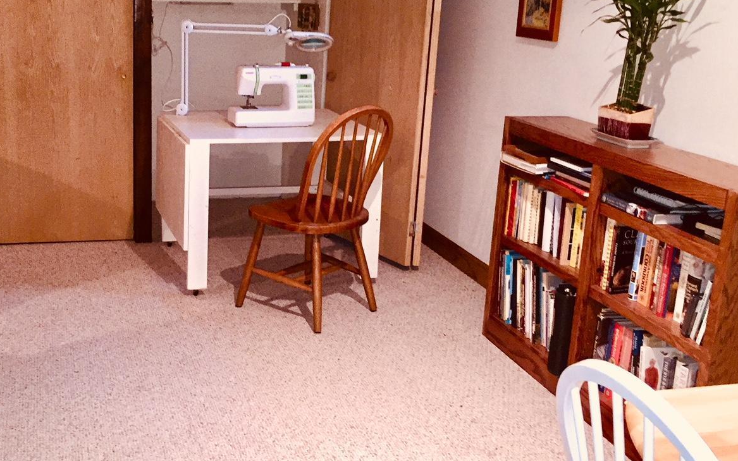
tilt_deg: -15.0
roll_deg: -0.8
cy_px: 192
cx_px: 237
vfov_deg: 29.8
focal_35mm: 43
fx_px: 865
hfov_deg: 45.4
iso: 160
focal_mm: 4.15
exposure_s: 1/17
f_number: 2.2
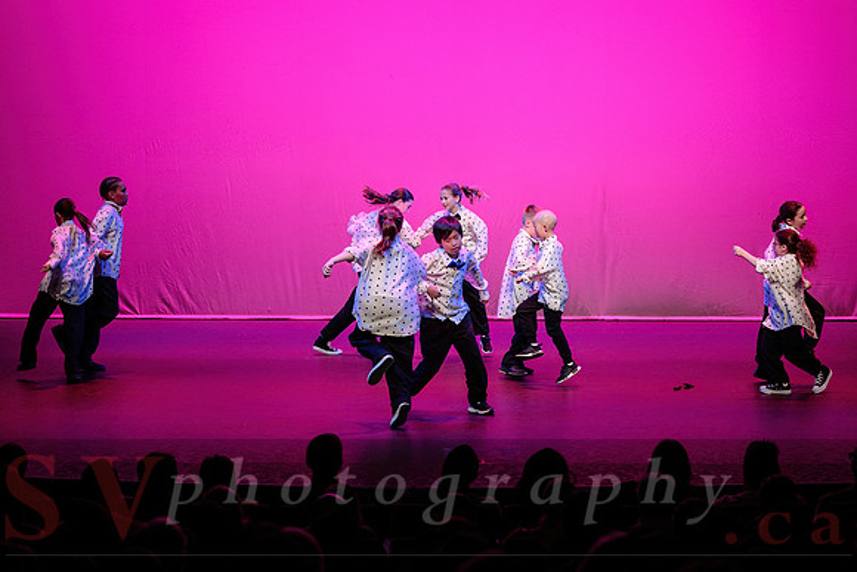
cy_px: 249
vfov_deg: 13.9
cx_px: 453
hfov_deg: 20.7
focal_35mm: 99
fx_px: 2352
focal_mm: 85
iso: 1250
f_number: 2.8
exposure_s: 1/500
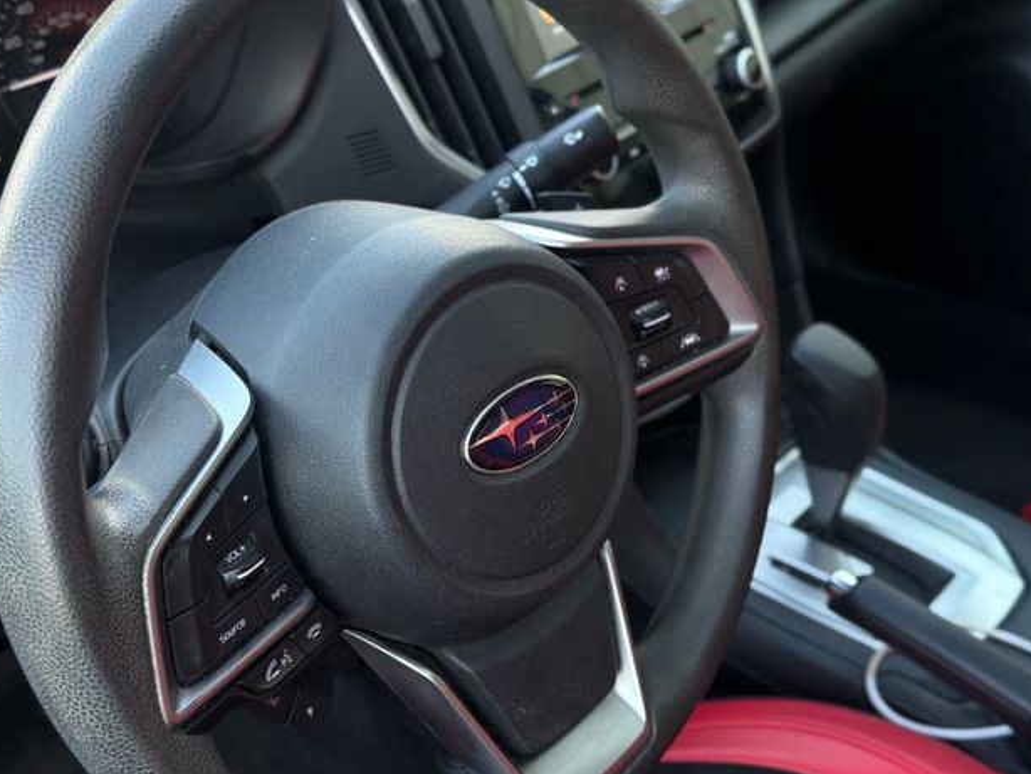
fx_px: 1490
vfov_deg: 29.1
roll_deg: +0.5
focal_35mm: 50
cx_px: 512
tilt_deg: -34.4
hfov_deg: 38.2
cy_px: 401
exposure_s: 1/92
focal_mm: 6.76
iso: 125
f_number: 1.78
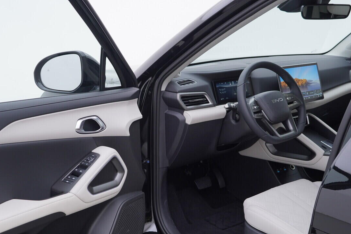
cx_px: 158
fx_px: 468
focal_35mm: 48
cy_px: 134
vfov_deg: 28.0
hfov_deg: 41.1
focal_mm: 24
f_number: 3.5
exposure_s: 1/60
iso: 125
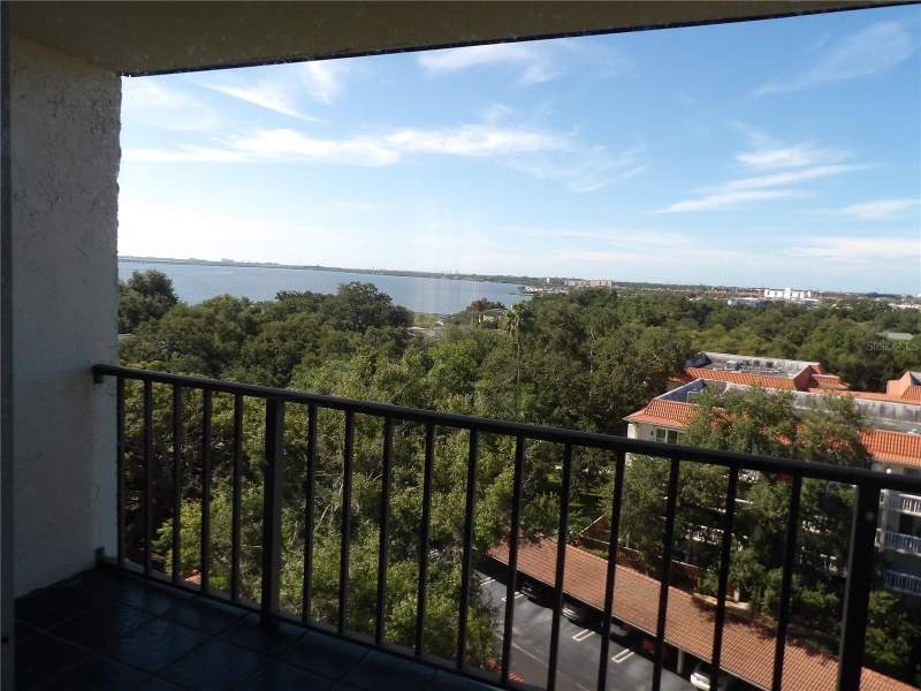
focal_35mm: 24
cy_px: 346
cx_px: 460
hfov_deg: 71.6
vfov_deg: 56.8
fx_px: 639
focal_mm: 4.3
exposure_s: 1/839
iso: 100
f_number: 3.2
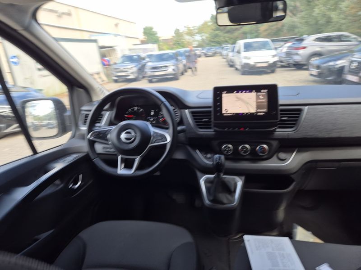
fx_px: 240
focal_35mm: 23
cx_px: 180
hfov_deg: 73.9
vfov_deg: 58.9
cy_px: 135
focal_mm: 5.4
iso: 25
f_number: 1.8
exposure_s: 1/125
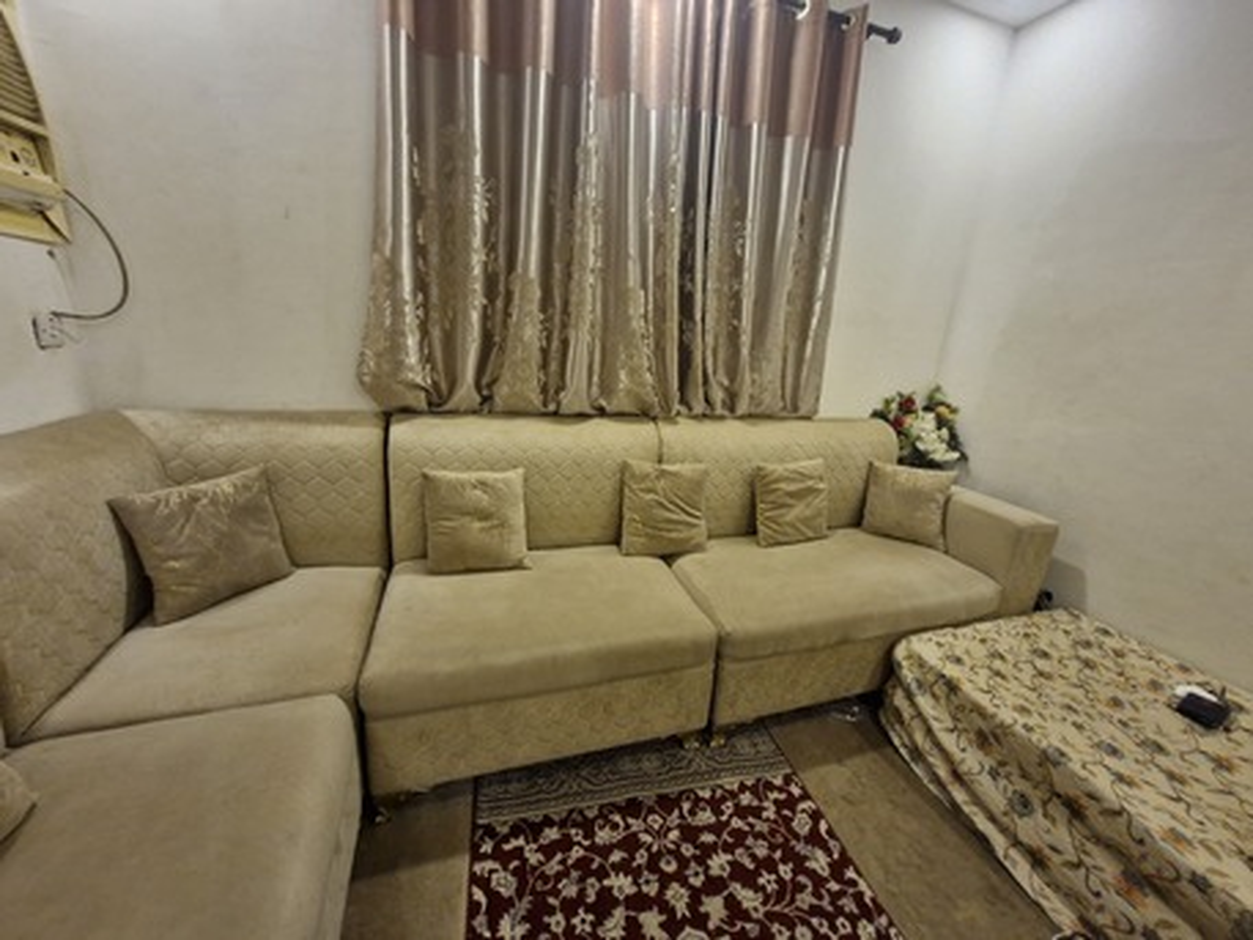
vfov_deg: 89.9
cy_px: 470
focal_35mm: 13
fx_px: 471
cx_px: 626
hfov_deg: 106.2
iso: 250
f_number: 2.2
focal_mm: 1.74
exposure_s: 1/60
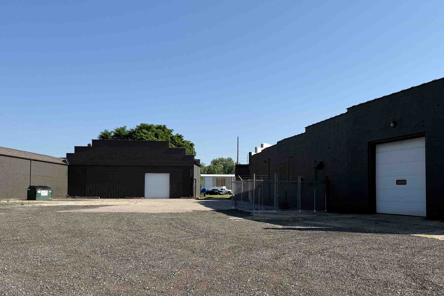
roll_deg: -0.6
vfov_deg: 38.7
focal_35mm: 34
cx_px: 255
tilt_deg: +2.6
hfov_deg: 55.6
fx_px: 419
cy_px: 181
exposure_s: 1/3953
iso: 80
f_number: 1.78
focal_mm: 6.76
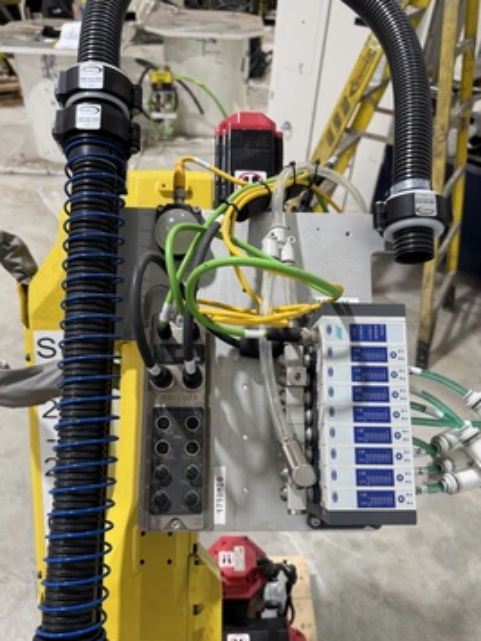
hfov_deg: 51.4
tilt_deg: -40.5
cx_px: 236
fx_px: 500
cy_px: 357
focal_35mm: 27
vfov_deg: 65.1
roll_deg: -3.2
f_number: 1.78
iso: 125
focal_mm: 6.76
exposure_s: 1/120
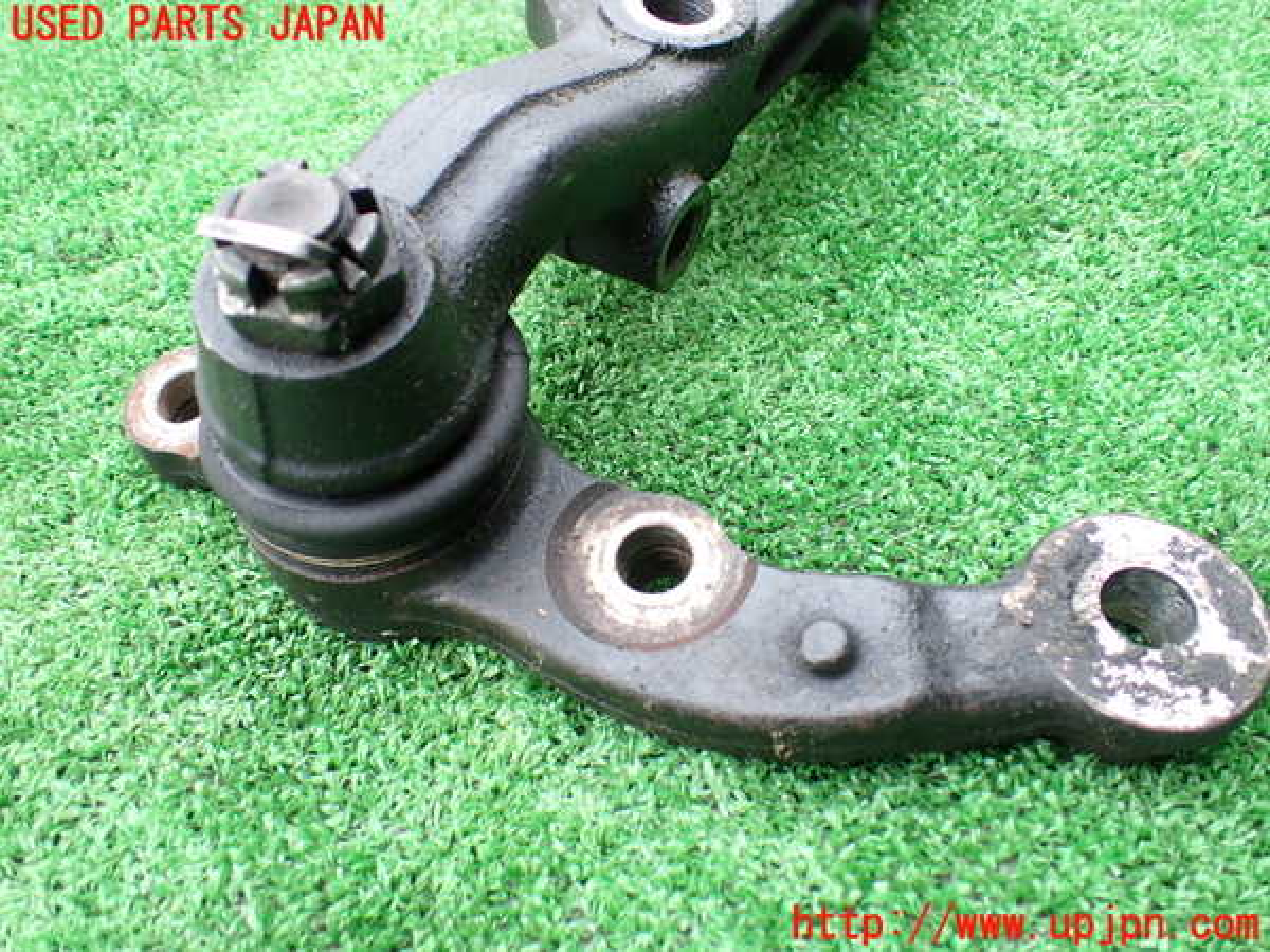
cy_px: 476
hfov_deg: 60.0
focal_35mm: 30
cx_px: 635
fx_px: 1101
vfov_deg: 46.8
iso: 125
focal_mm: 5.4
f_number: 2.3
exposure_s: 1/125
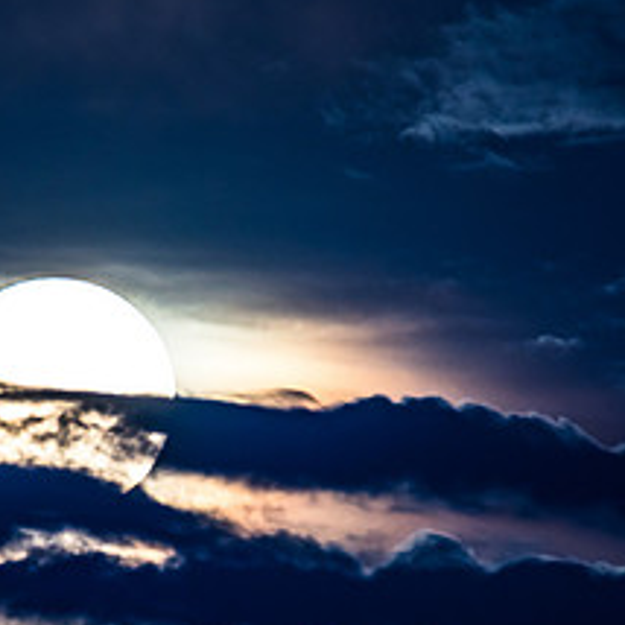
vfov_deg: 1.3
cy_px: 533
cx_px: 210
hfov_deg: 1.3
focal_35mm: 1380
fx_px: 28189
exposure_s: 1/2.5
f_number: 8
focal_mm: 600
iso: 500
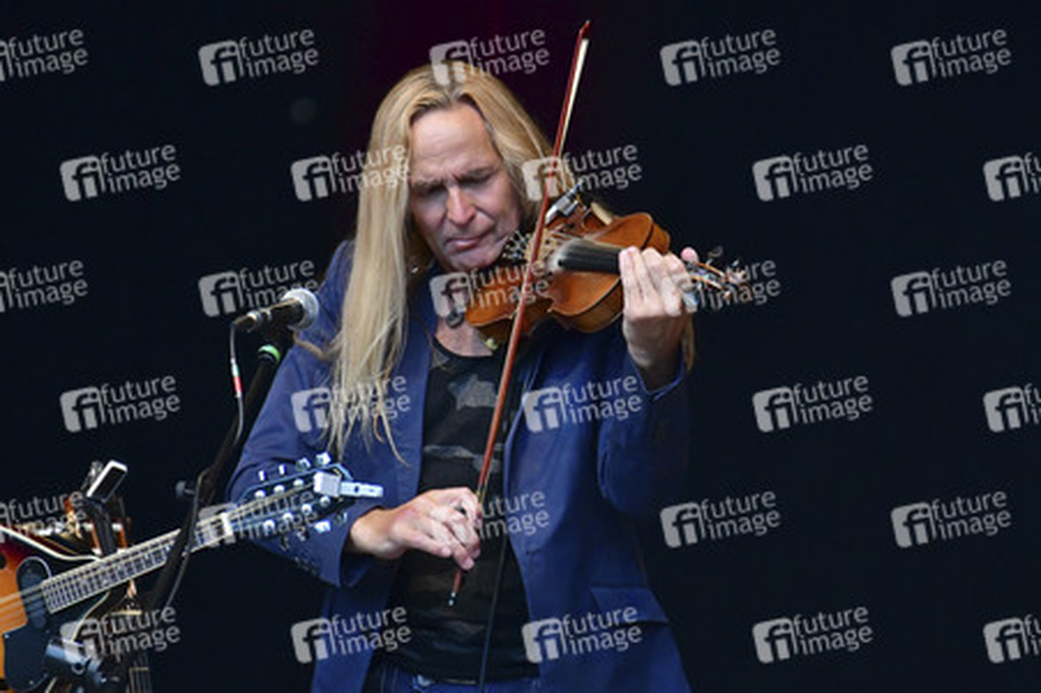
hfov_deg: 2.9
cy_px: 346
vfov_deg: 1.9
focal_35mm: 720
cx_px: 520
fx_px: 20804
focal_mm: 480
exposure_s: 1/400
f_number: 5.6
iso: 2200
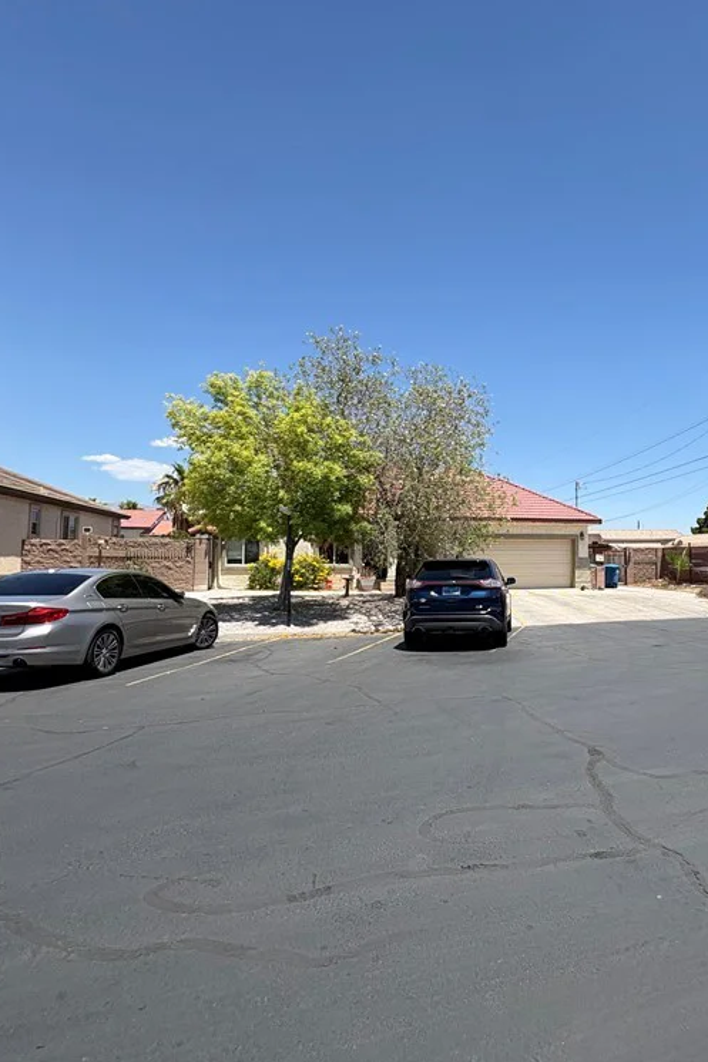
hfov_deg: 58.7
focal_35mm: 20
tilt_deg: +3.6
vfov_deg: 84.0
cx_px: 530
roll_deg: +0.0
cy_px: 518
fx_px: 590
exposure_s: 1/2028
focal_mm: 2.22
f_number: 2.2
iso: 50
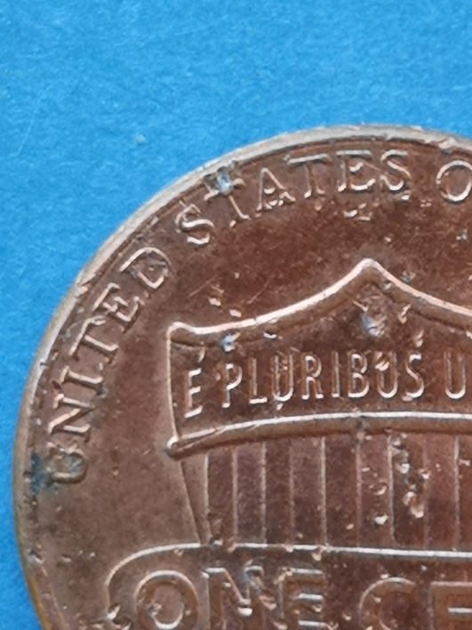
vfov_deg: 10.4
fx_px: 3476
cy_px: 315
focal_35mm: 191
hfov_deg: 7.8
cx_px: 236
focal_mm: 5.58
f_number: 1.8
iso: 50
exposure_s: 1/114
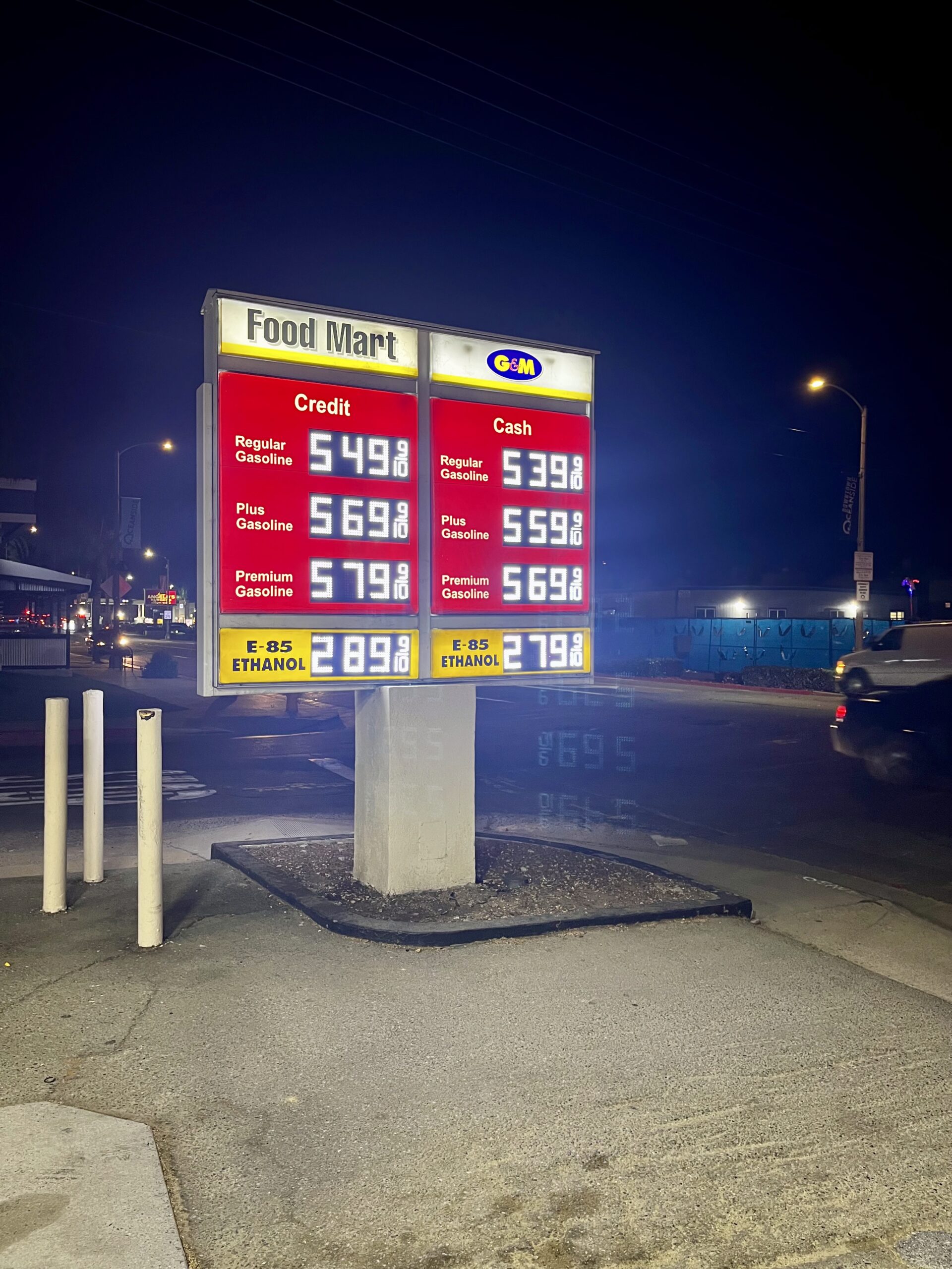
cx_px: 476
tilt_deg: -0.9
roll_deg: -0.6
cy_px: 634
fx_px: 953
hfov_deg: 53.1
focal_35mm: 26
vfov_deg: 67.3
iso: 250
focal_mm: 5.1
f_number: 1.6
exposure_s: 1/41
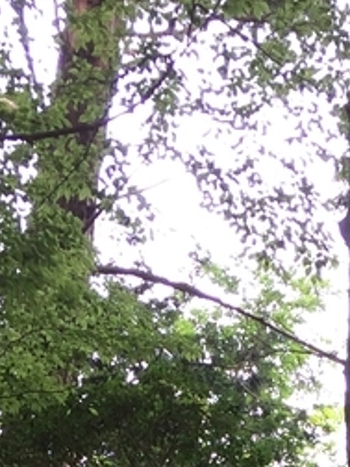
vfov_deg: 12.7
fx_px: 1860
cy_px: 904
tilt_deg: +2.3
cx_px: 378
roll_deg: -0.1
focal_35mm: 138
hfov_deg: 10.6
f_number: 2.2
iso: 64
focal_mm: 4.15
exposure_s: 1/120
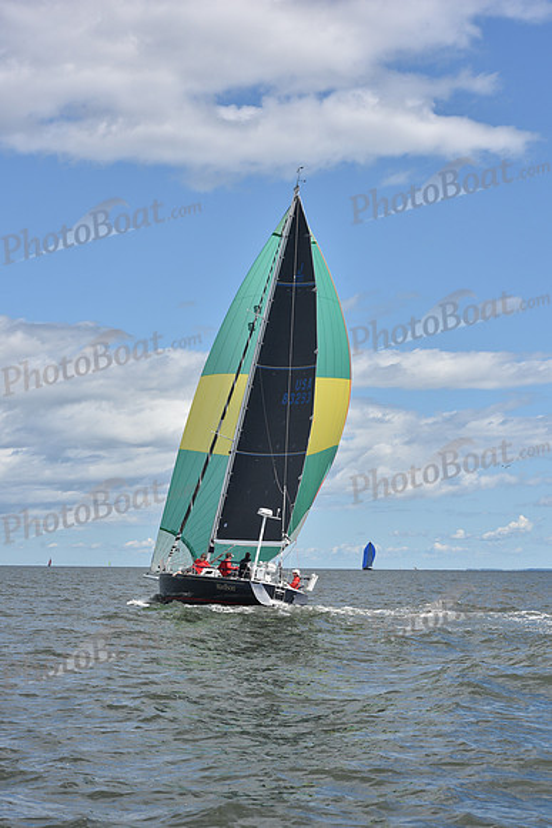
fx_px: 1793
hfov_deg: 17.5
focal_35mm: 78
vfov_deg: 26.0
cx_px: 276
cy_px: 414
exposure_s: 1/800
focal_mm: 78
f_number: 10
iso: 250
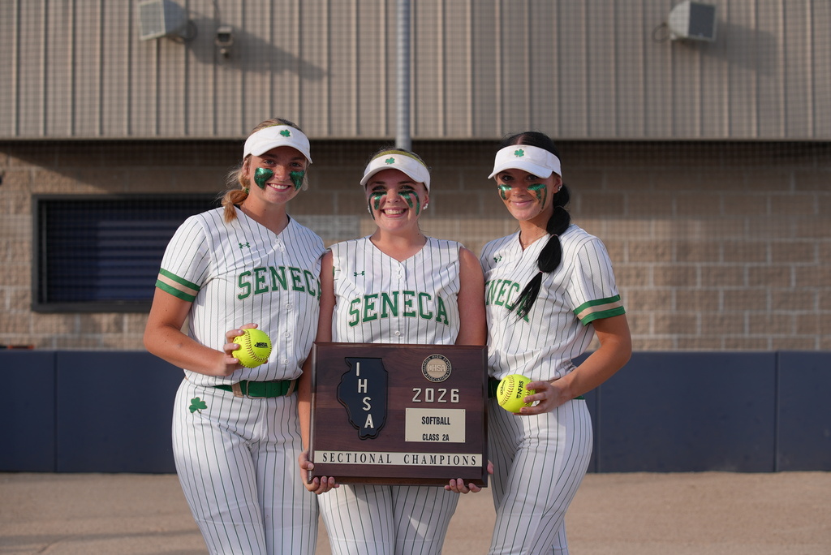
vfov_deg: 18.4
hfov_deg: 27.3
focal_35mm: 74
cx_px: 416
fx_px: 1709
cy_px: 278
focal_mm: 74
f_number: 4.5
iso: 80
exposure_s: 1/400
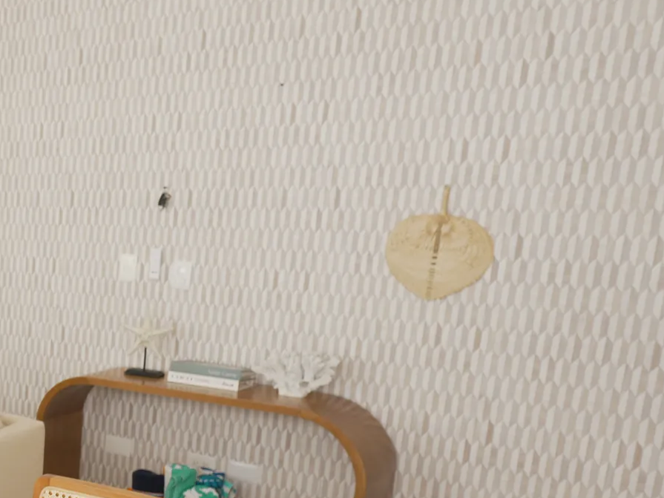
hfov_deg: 29.6
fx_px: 870
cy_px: 352
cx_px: -276
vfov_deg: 31.5
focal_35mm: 45
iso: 125
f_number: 2.8
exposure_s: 1/125
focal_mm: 11
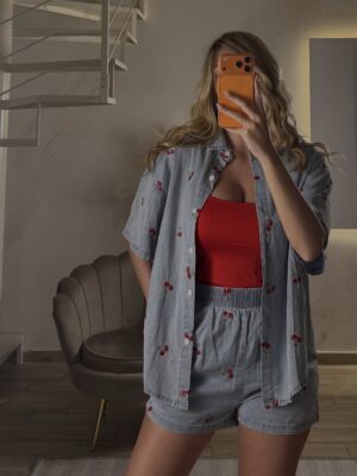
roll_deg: -0.7
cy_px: 238
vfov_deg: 71.6
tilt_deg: -3.9
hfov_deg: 56.8
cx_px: 178
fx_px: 330
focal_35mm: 24
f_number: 1.78
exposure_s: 1/100
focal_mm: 6.76
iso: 125
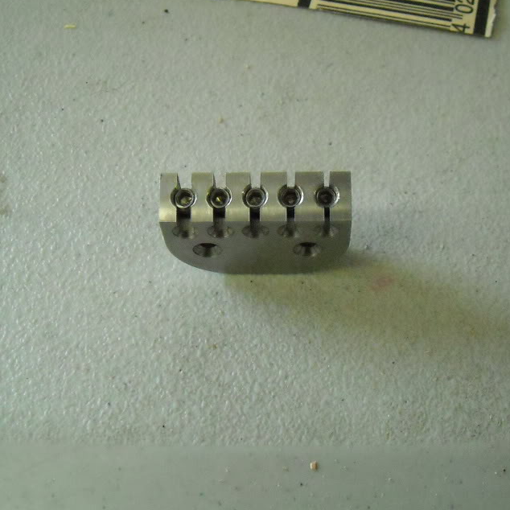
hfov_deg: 34.0
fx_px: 833
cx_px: 257
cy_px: 241
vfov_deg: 34.0
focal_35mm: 50
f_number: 2.8
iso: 800
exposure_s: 1/228
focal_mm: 5.7
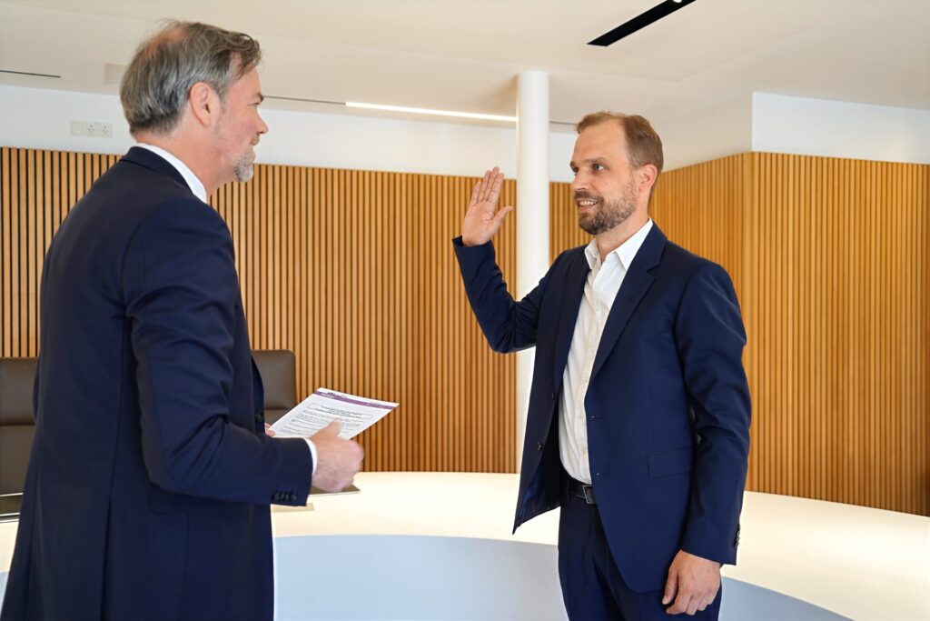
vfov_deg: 38.9
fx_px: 878
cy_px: 310
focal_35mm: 34
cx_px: 465
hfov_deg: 55.8
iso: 160
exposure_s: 1/40
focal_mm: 34
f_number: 3.2
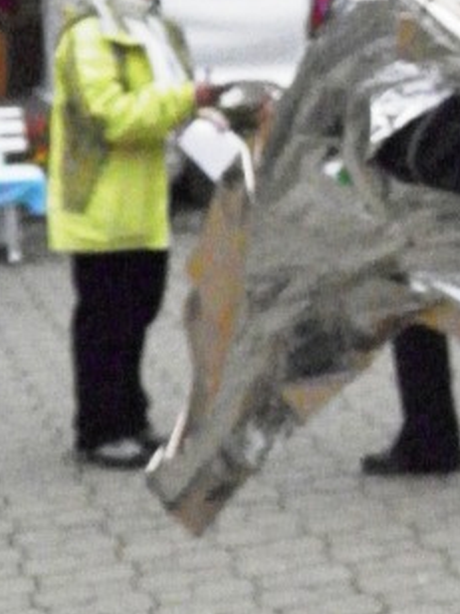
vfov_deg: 20.9
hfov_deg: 14.9
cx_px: 659
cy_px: 159
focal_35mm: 93
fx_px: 1648
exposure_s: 1/400
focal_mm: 4.9
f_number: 2.8
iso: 1600
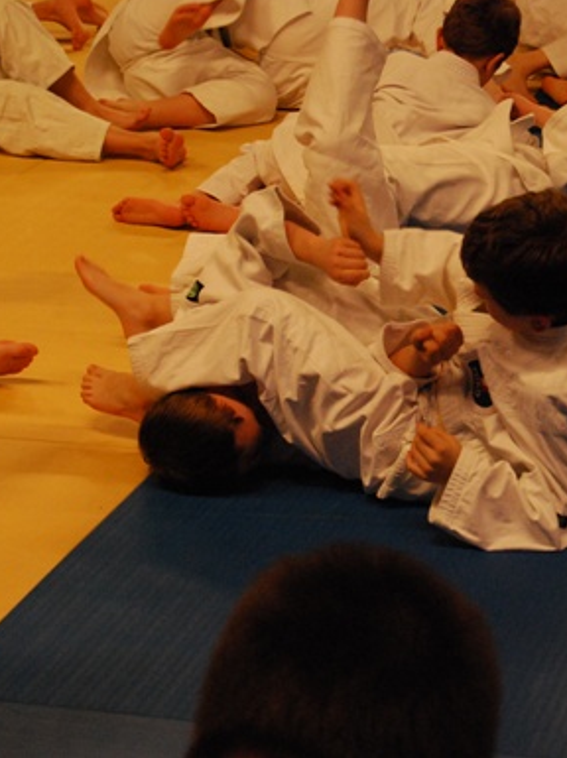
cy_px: 377
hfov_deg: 12.3
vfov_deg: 16.5
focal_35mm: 120
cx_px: 418
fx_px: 2619
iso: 1600
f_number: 6.3
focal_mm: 55
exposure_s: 1/125
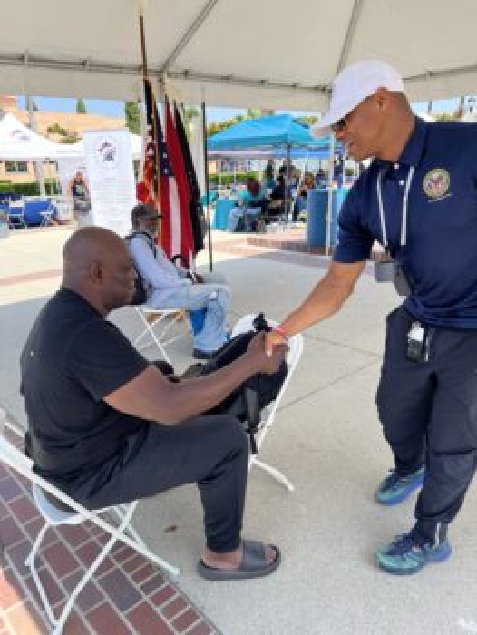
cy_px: 318
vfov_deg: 67.3
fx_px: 477
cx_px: 238
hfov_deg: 53.1
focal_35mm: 26
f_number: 1.5
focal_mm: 5.7
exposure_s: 1/965
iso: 50
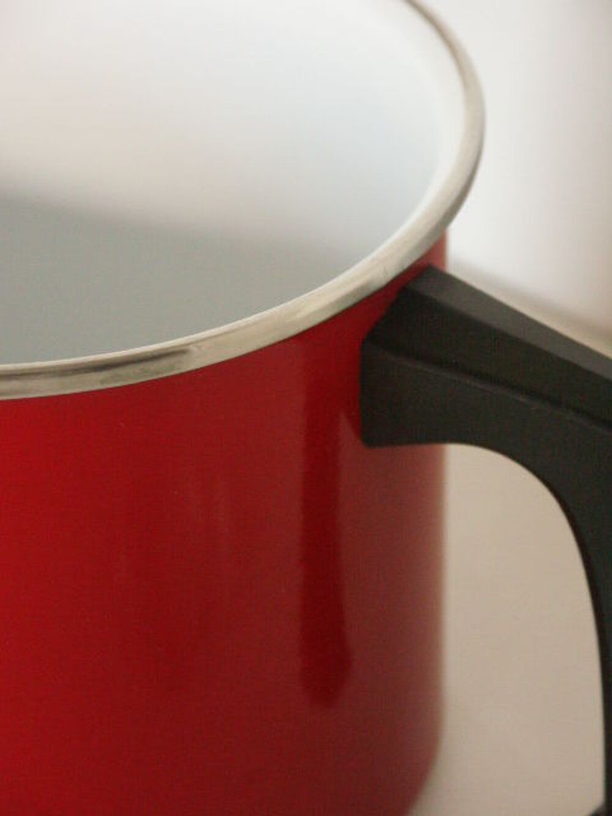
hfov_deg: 8.7
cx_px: 306
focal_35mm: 170
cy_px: 408
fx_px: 4007
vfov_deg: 11.6
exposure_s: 1/40
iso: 200
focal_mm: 43.07
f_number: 3.5
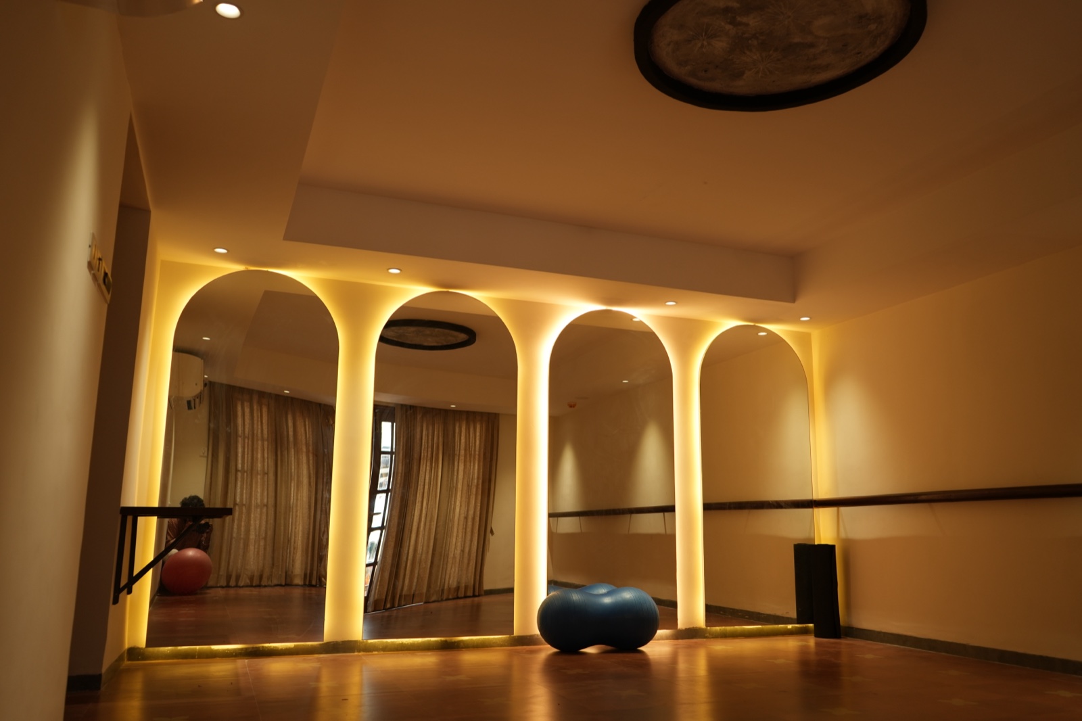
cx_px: 541
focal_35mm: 28
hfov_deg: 65.5
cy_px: 360
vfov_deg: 46.4
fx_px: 841
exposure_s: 1/125
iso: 250
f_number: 3.5
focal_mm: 28
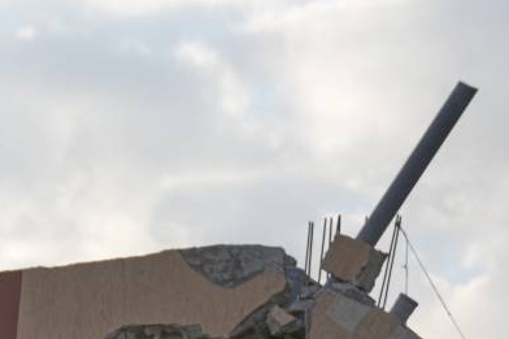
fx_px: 2671
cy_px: 857
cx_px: 87
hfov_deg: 10.8
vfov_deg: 6.8
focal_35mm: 189
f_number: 2.8
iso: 125
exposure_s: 1/1600
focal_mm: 37
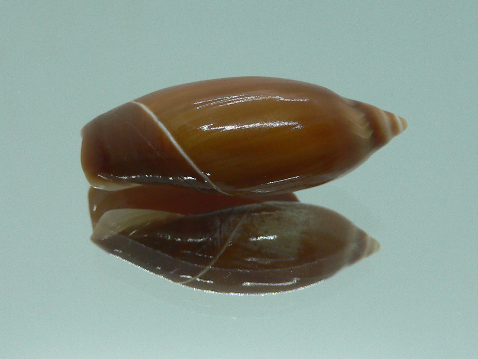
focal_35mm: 46
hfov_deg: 41.2
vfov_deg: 31.5
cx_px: 220
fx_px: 635
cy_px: 158
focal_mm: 4.6
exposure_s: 1/60
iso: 100
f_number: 2.8
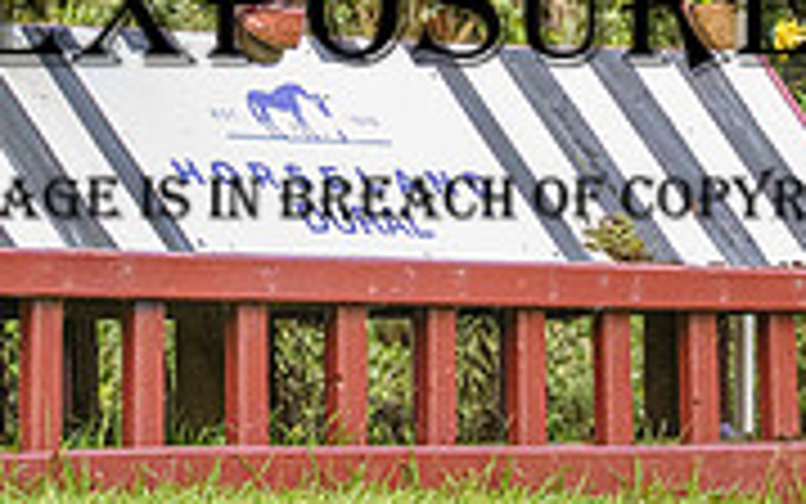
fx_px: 8482
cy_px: -385
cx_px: 242
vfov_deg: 3.4
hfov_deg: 5.4
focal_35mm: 386
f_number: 4
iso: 5000
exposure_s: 1/1600
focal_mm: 87
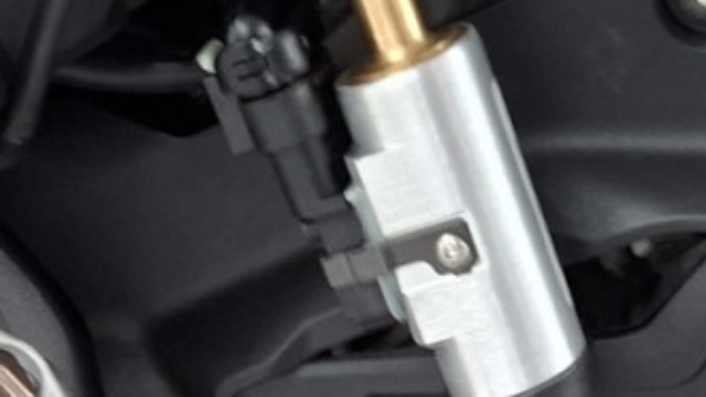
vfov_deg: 9.2
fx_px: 2265
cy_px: 873
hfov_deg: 17.7
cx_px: 309
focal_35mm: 121
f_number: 1.8
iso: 320
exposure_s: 1/50
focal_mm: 5.54
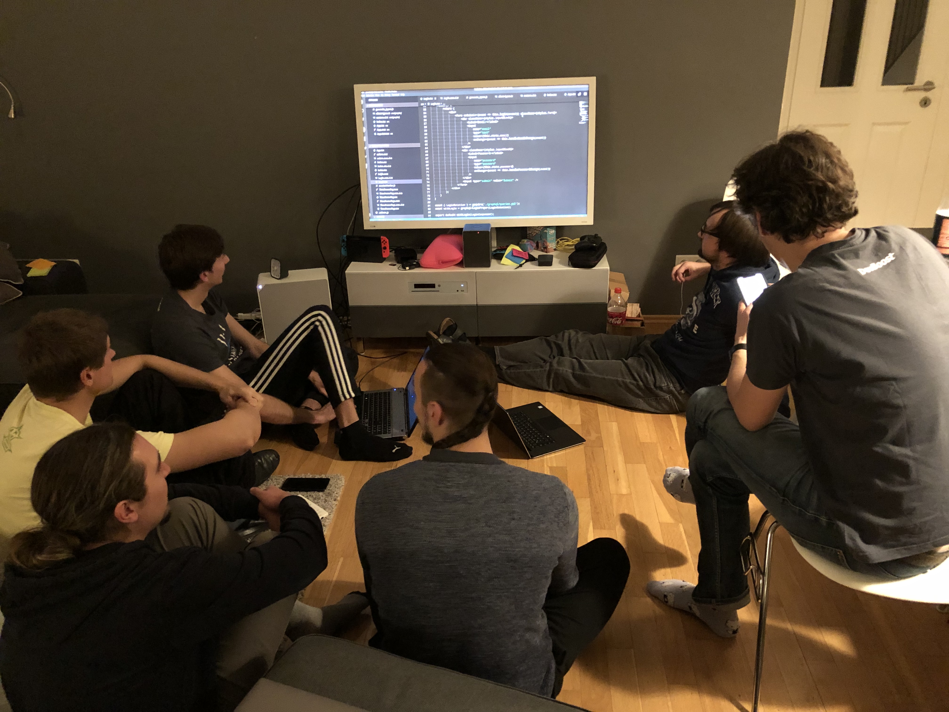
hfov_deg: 63.4
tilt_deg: -25.9
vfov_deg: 49.7
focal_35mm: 28
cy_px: 356
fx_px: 768
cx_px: 474
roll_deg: +2.8
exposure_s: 1/4
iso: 250
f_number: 1.8
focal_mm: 4
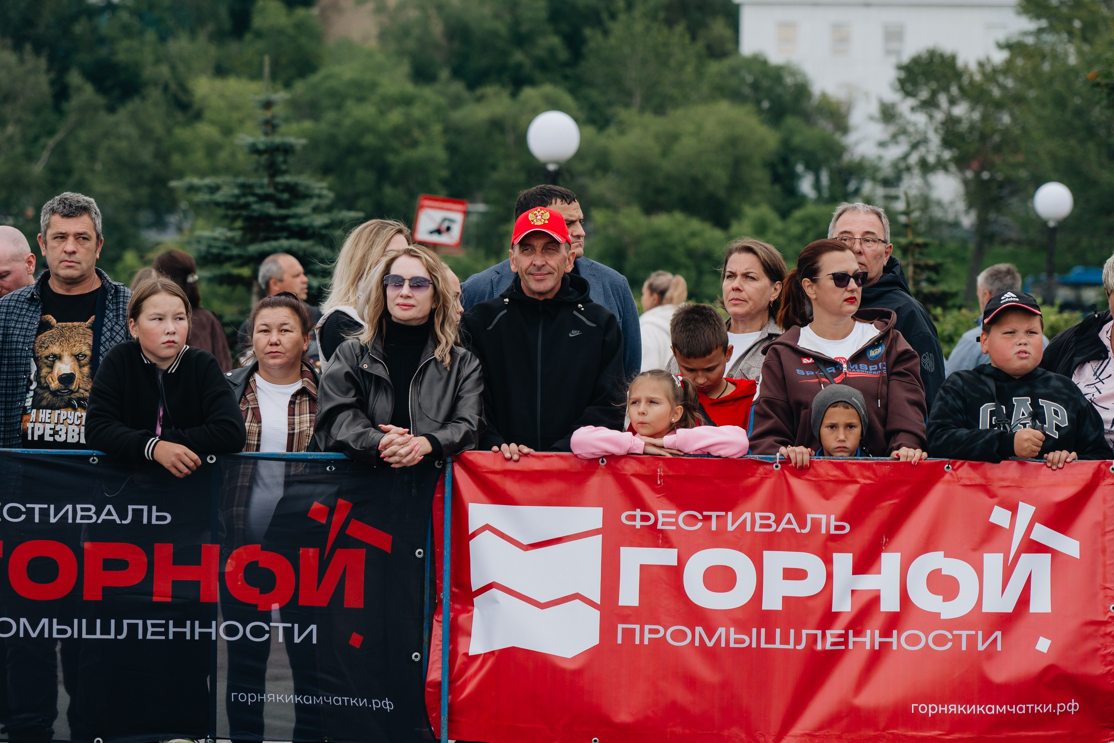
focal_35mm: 180
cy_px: 372
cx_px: 557
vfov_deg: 7.6
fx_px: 5570
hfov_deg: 11.4
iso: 320
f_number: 4
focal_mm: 120
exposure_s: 1/500
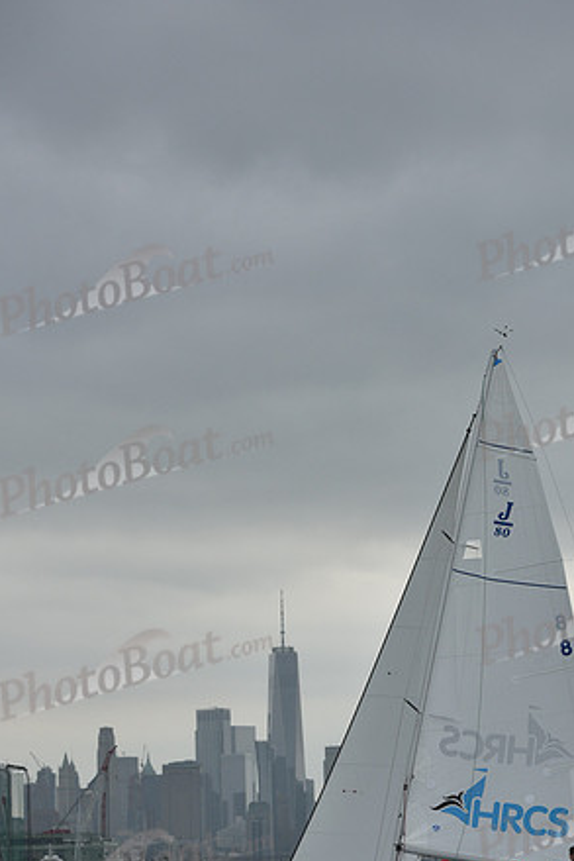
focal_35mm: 103
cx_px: 375
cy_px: 541
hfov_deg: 13.3
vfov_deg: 19.8
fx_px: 2461
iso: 320
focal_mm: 78
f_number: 5.6
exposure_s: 1/1000
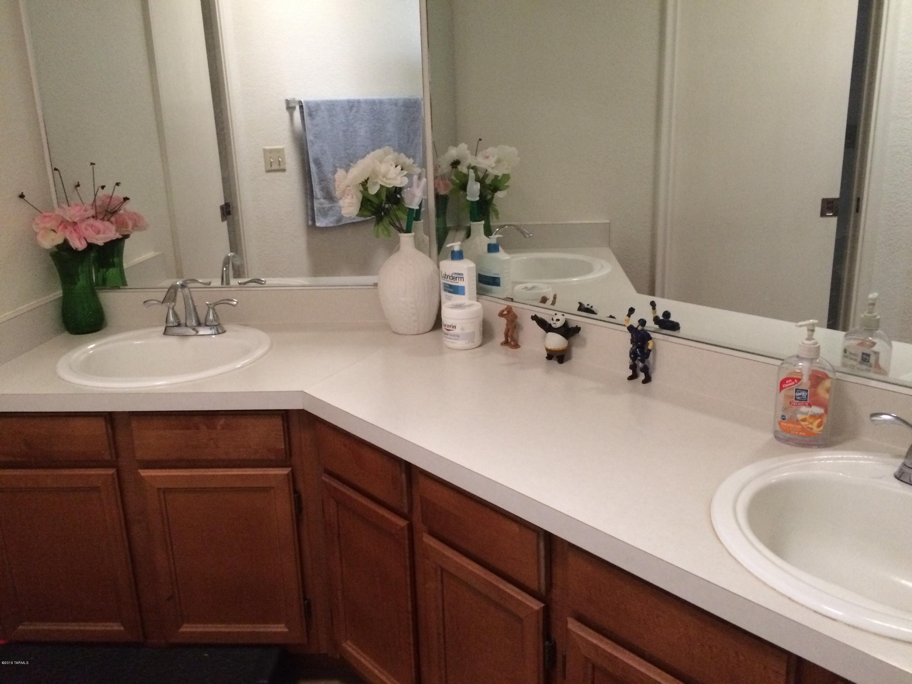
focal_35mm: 29
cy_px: 342
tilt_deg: -16.1
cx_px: 456
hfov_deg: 61.7
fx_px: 764
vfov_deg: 48.2
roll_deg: +0.9
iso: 400
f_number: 2.2
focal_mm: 4.15
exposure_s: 1/15
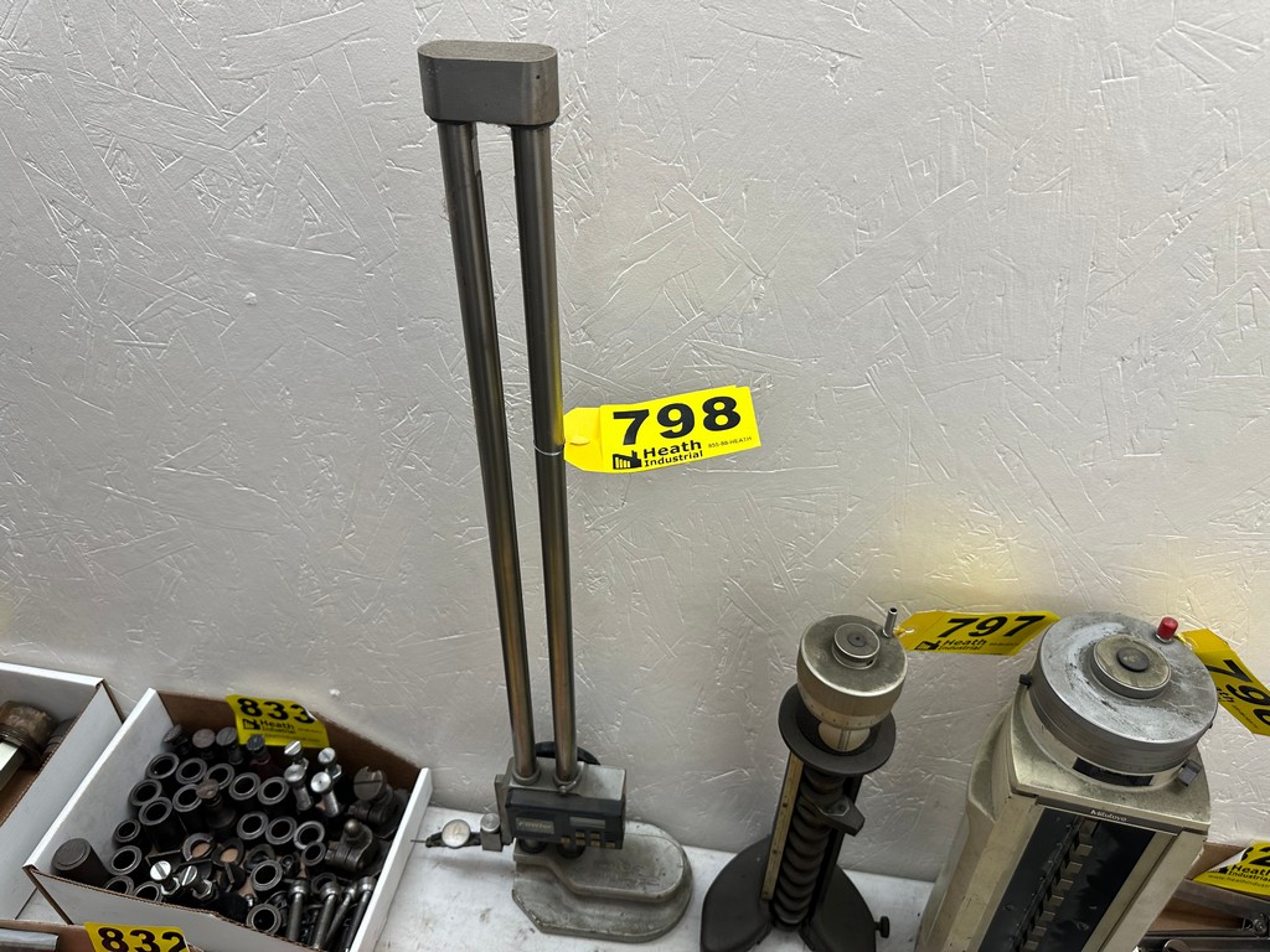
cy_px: 476
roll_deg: -1.9
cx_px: 635
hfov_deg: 71.6
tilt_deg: -33.3
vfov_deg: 56.8
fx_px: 881
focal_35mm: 24
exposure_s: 1/107
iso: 125
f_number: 1.78
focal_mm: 6.86
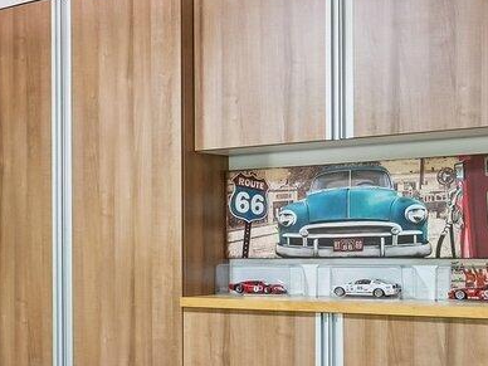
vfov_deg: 20.6
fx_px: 1001
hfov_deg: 23.3
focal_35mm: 71
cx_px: -194
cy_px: 260
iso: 400
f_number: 8
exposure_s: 1/4
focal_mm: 14
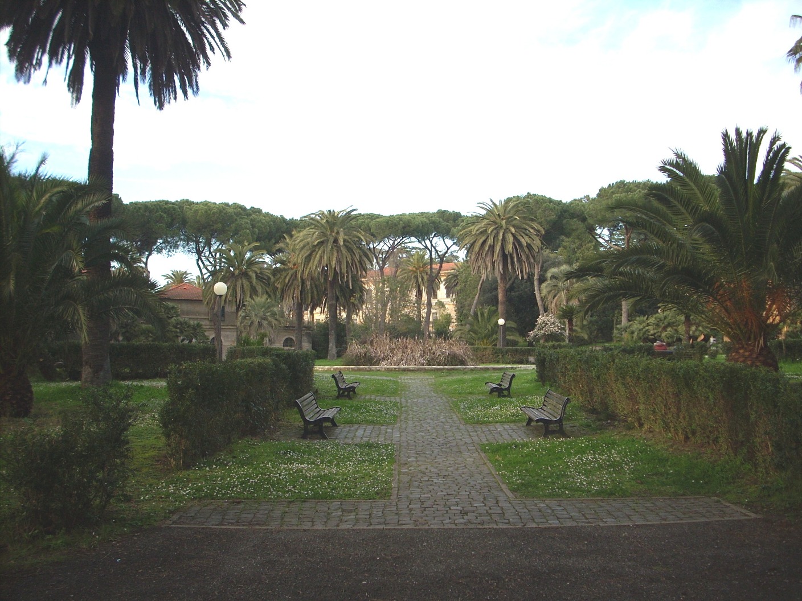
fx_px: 857
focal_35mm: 37
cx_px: 401
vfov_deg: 38.7
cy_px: 300
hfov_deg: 50.1
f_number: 2.8
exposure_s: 1/239
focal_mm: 6.2
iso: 64
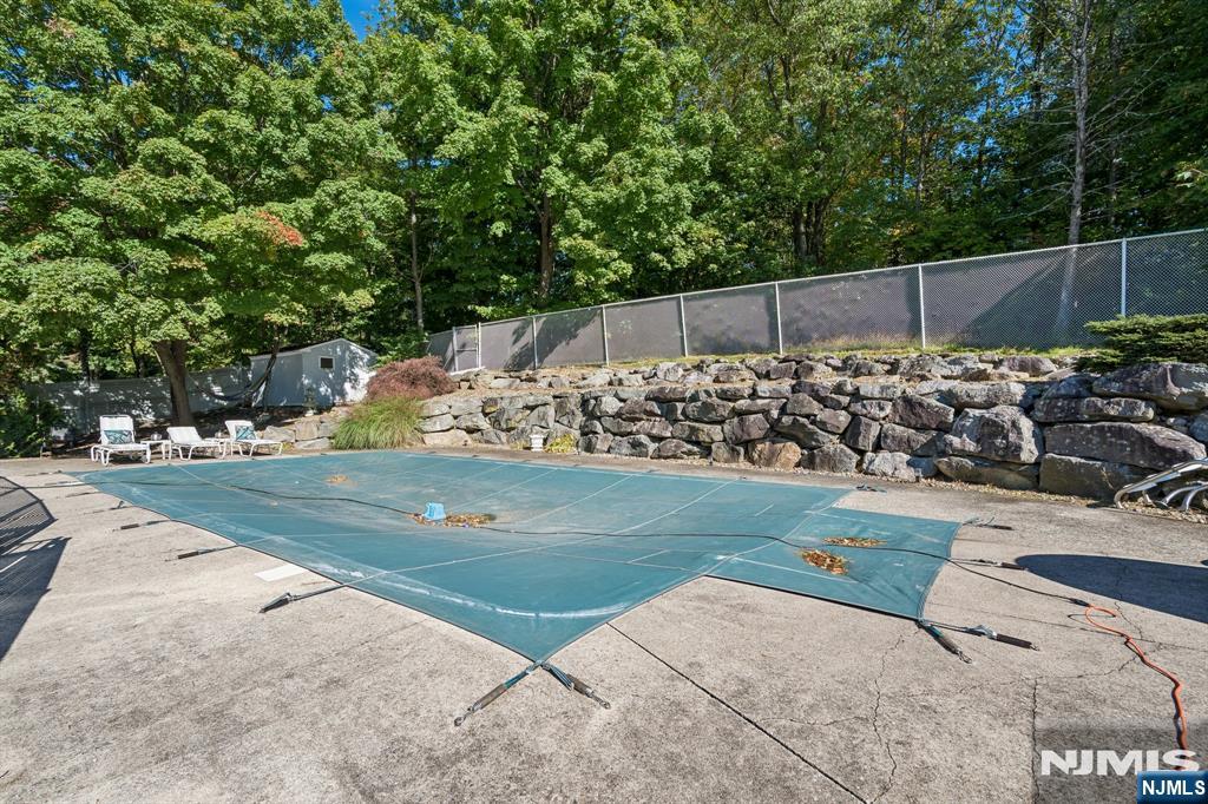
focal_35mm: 16
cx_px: 604
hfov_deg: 96.8
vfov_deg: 73.7
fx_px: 537
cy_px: 402
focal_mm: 16
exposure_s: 1/100
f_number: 8
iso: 64
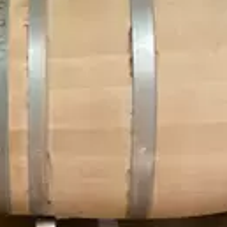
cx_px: 406
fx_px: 942
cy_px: -55
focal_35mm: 127
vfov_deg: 13.3
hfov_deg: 12.6
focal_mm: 3.3
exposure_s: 1/30
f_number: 2.4
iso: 640
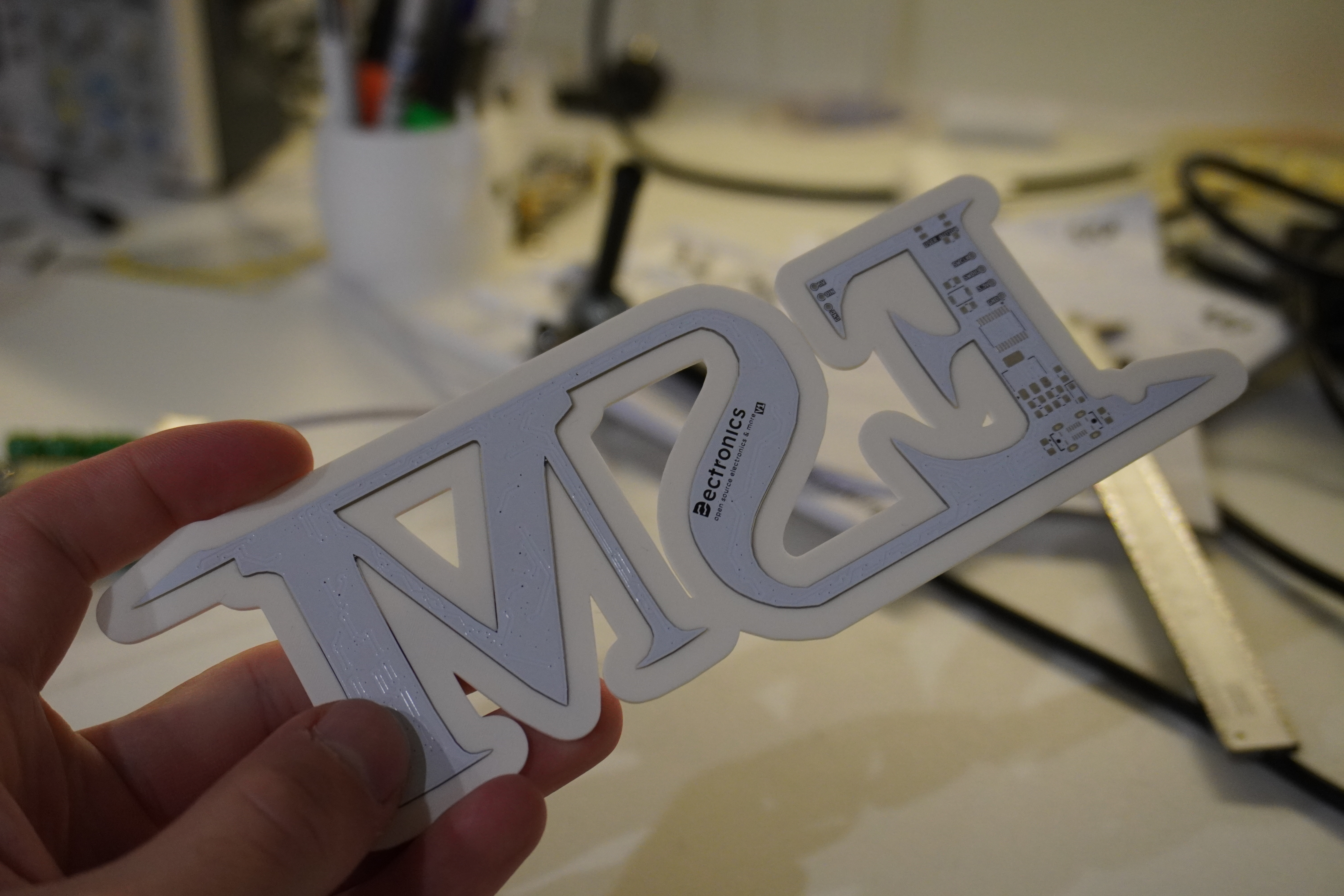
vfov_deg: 34.2
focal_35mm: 39
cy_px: 448
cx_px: 672
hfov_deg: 49.6
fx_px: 1456
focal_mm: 26
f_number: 4.5
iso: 1600
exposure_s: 1/160
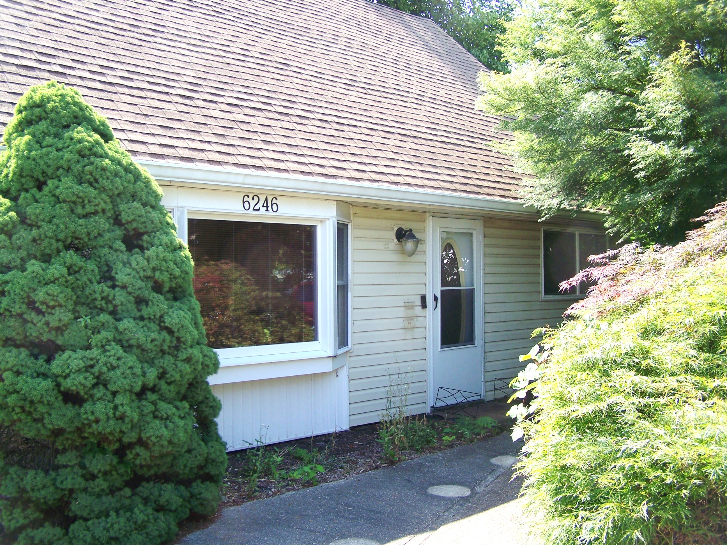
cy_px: 272
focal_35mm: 38
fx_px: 798
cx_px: 364
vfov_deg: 37.7
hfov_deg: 49.0
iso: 64
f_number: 2.8
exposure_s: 1/200
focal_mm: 6.3
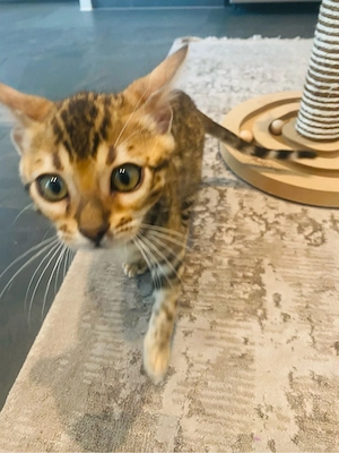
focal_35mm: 26
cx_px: 170
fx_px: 339
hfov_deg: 53.1
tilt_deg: -45.6
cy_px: 226
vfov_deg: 67.3
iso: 125
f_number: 1.8
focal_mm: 4.25
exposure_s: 1/50
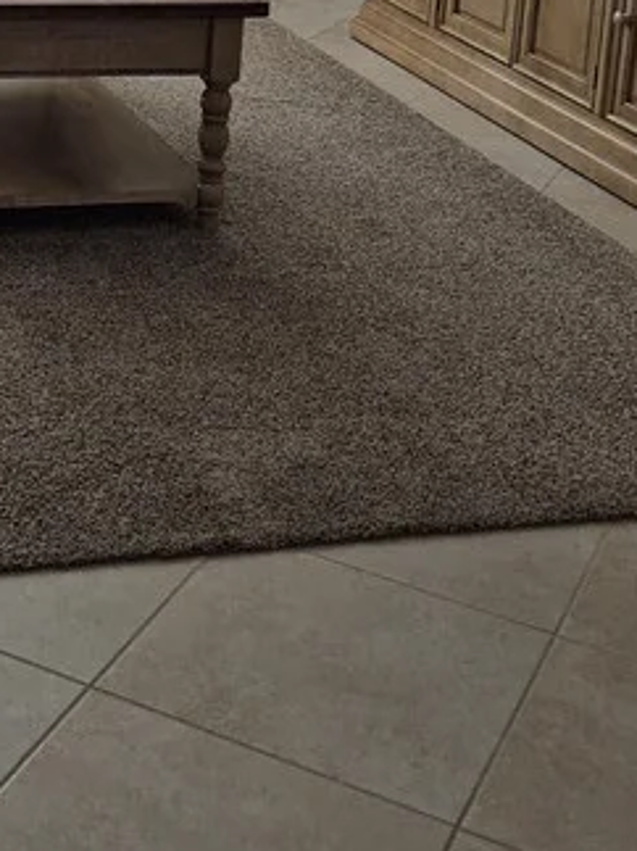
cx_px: 29
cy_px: -184
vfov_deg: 24.1
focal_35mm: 73
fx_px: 1792
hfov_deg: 19.7
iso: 320
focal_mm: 5.4
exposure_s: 1/120
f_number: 1.8
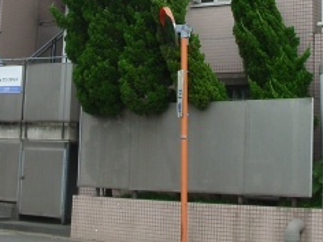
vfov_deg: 15.1
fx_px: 886
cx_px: 160
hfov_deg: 20.7
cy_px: -42
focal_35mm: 95
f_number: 4.3
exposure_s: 1/250
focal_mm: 5.8
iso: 80
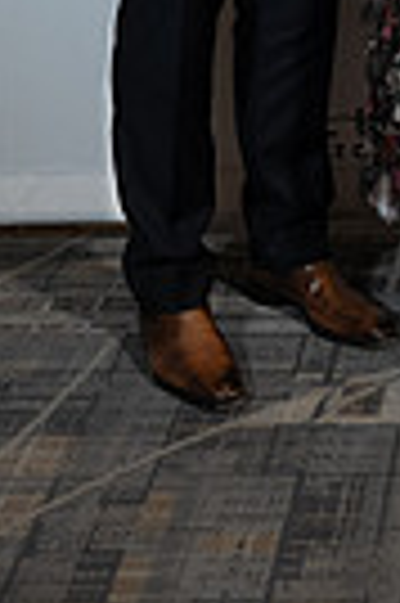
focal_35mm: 135
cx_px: 620
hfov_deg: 9.8
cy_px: -400
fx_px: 2256
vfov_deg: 13.9
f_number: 2.8
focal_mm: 40.2
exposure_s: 1/200
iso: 1600
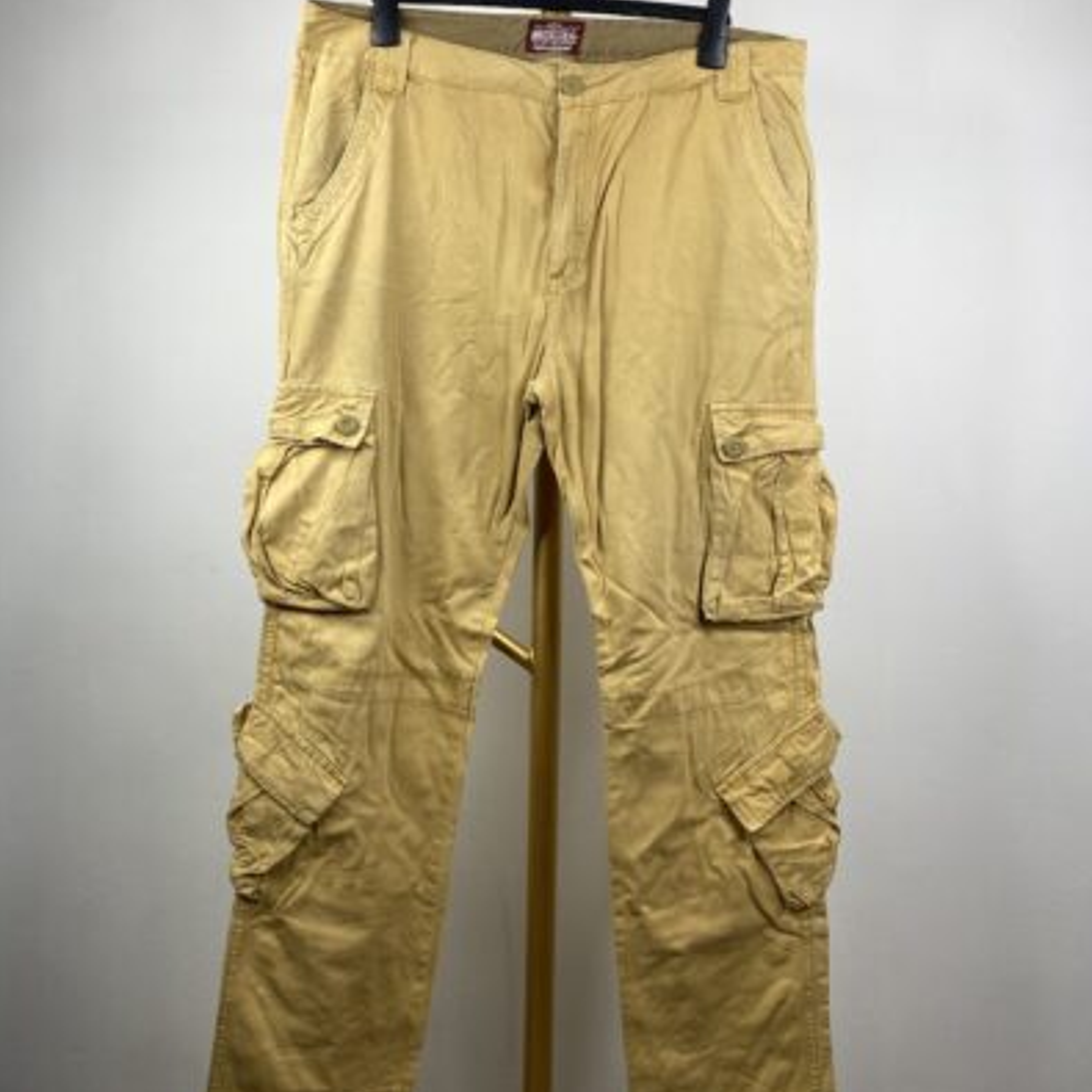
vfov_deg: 52.5
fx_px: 1106
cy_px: 540
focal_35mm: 31
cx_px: 542
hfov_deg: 52.5
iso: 32
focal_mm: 4.25
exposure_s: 1/115
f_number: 1.8
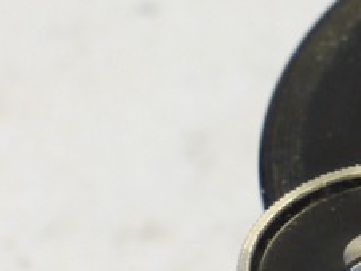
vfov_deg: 3.5
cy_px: 378
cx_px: 957
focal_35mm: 424
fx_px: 4426
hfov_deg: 4.5
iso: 800
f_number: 8
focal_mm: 40
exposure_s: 1/25
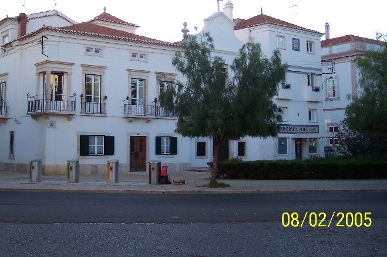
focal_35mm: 48
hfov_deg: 41.0
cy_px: 88
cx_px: 161
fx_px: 516
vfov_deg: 27.9
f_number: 2.8
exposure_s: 1/350
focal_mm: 8
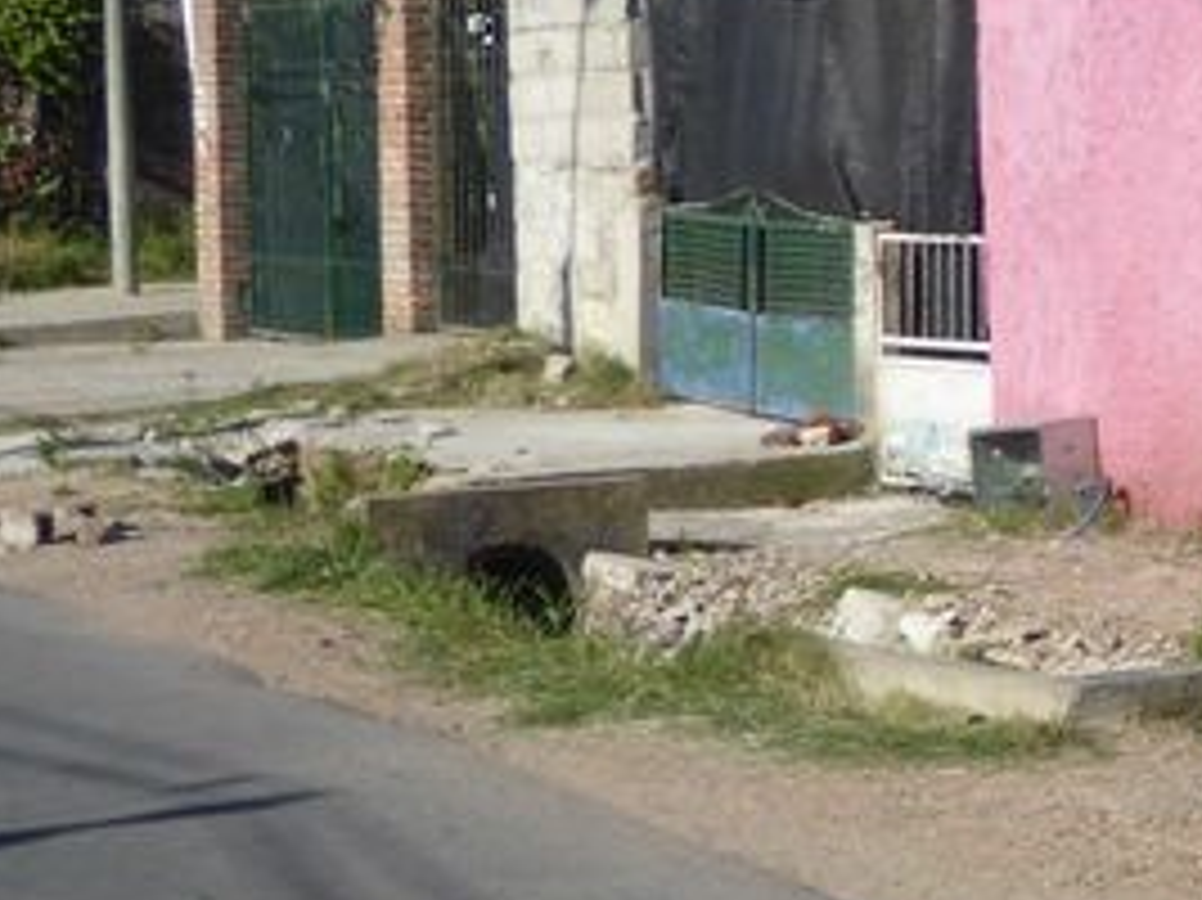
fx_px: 4373
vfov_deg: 11.7
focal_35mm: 126
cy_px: 76
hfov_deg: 14.8
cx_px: 1693
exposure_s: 1/800
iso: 80
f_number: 3.8
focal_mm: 7.2
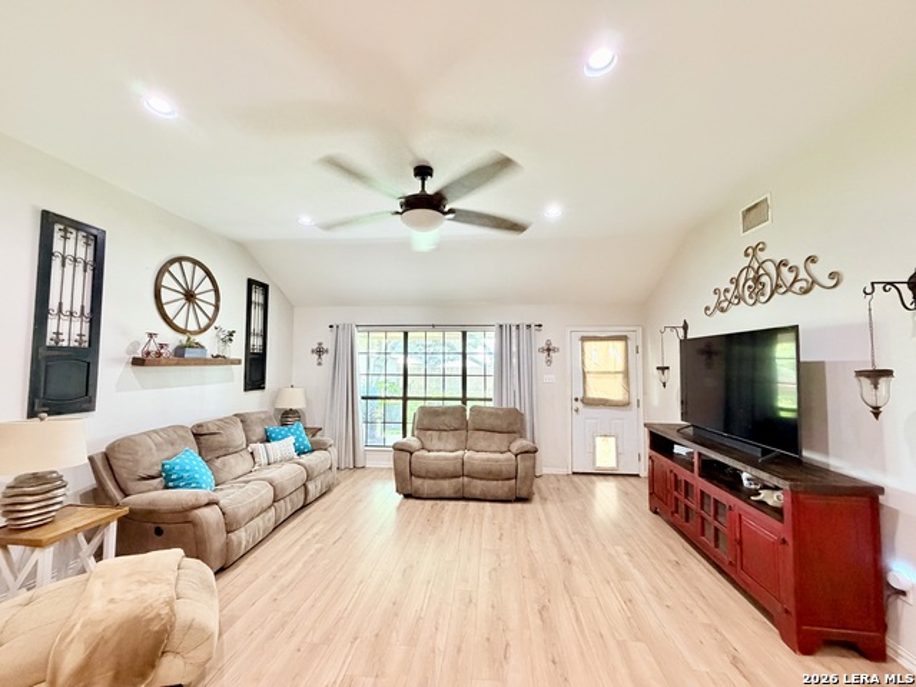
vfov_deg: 85.7
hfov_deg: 102.1
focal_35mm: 14
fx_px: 370
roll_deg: -0.2
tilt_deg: +2.5
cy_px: 344
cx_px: 458
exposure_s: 1/60
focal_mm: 2.22
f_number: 2.2
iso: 640
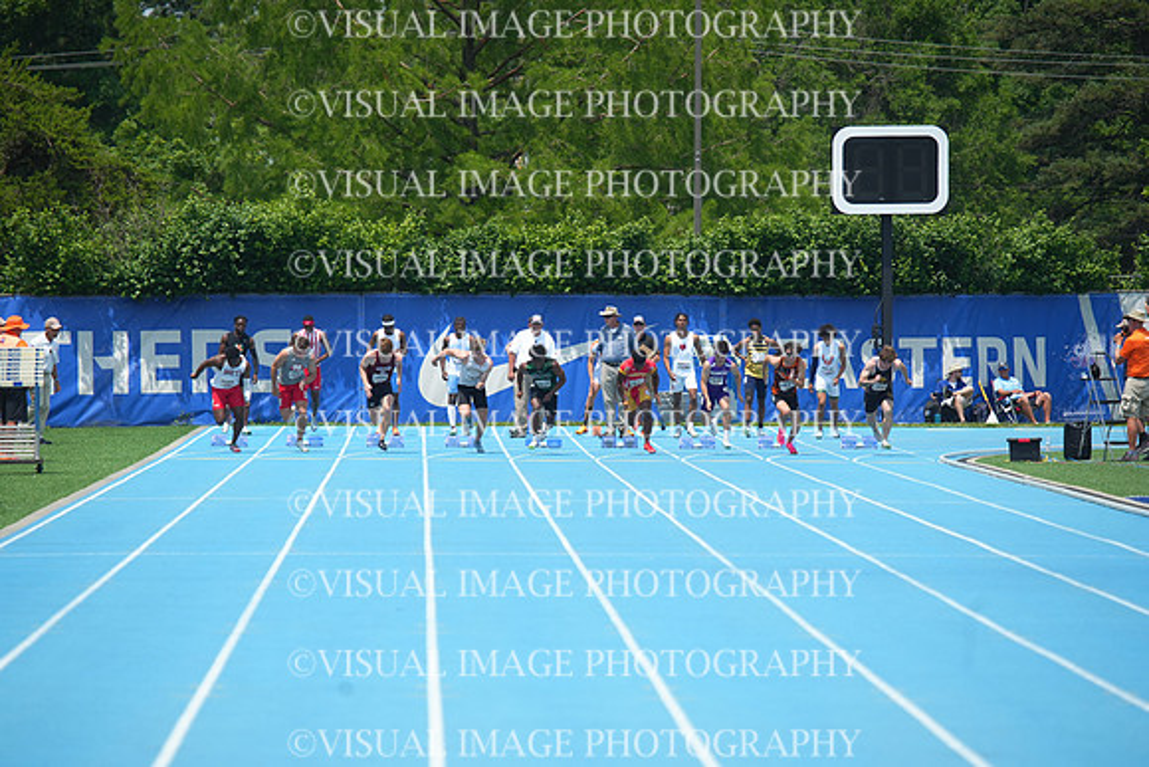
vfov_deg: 4.8
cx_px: 574
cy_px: 384
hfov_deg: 7.2
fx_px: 9098
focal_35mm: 285
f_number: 5.6
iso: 400
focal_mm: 285
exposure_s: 1/2000
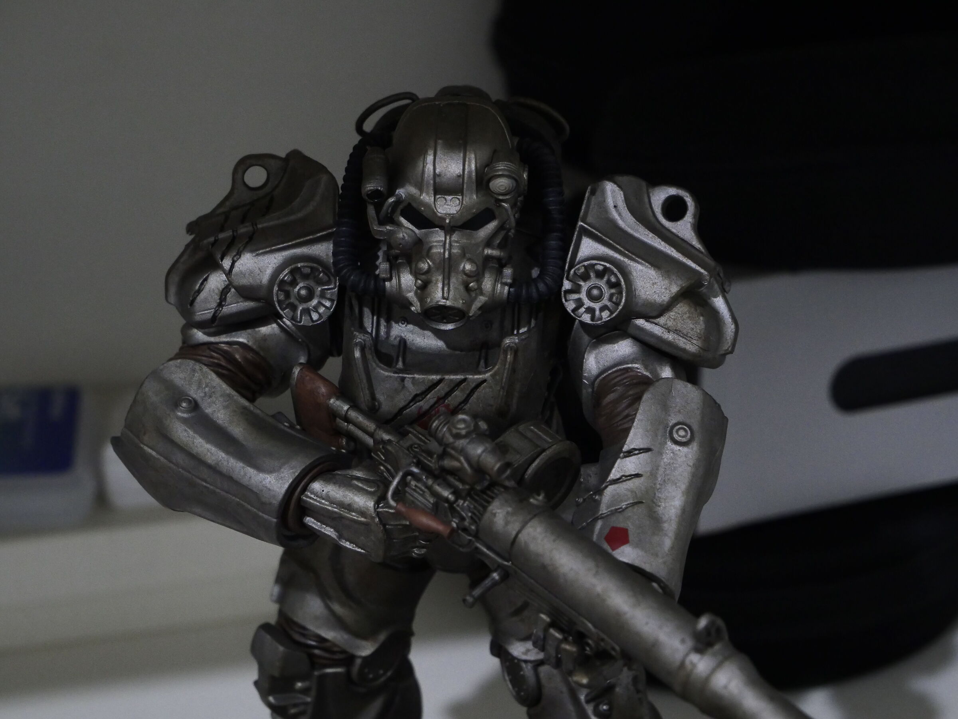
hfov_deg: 21.3
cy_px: 360
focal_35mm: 92
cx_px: 479
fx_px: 2546
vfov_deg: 16.1
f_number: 5.6
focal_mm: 46
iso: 3200
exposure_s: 1/25
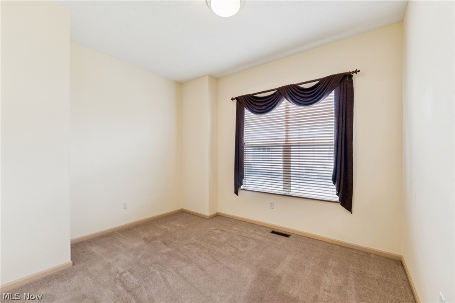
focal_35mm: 14
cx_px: 228
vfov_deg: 81.2
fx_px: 177
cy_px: 152
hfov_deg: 104.3
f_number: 4
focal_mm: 14
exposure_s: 1/20
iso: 200
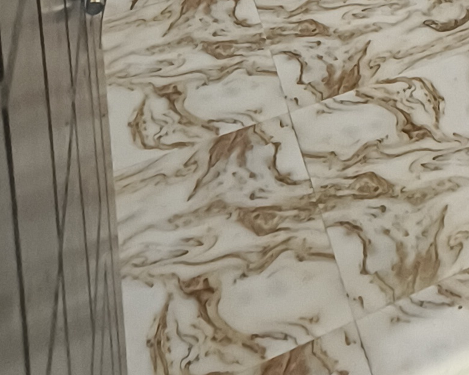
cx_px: 725
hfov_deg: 21.6
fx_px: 999
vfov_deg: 15.3
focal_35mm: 72
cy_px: -452
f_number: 2.2
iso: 672
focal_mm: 2.15
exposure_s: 1/50
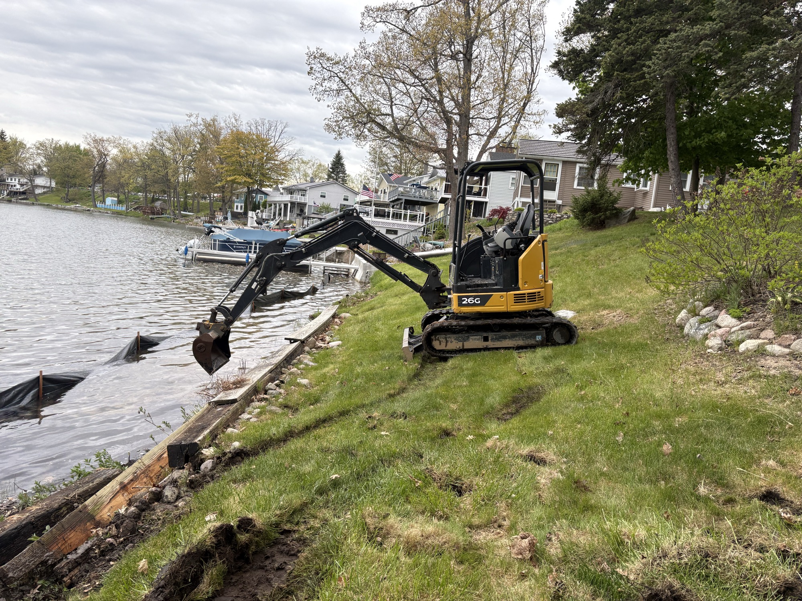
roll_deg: -6.0
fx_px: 602
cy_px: 300
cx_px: 401
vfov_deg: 53.1
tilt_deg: -7.7
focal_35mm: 26
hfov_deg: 67.3
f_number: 1.6
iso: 50
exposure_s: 1/414
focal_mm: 5.96
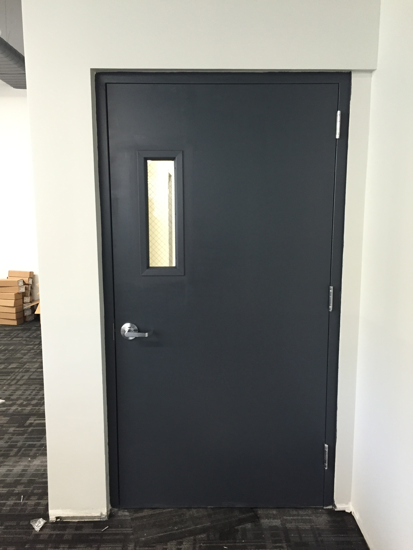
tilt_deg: -7.5
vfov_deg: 61.7
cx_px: 206
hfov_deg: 48.2
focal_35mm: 29
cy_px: 275
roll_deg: -0.2
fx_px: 461
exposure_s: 1/30
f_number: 2.2
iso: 160
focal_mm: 4.15
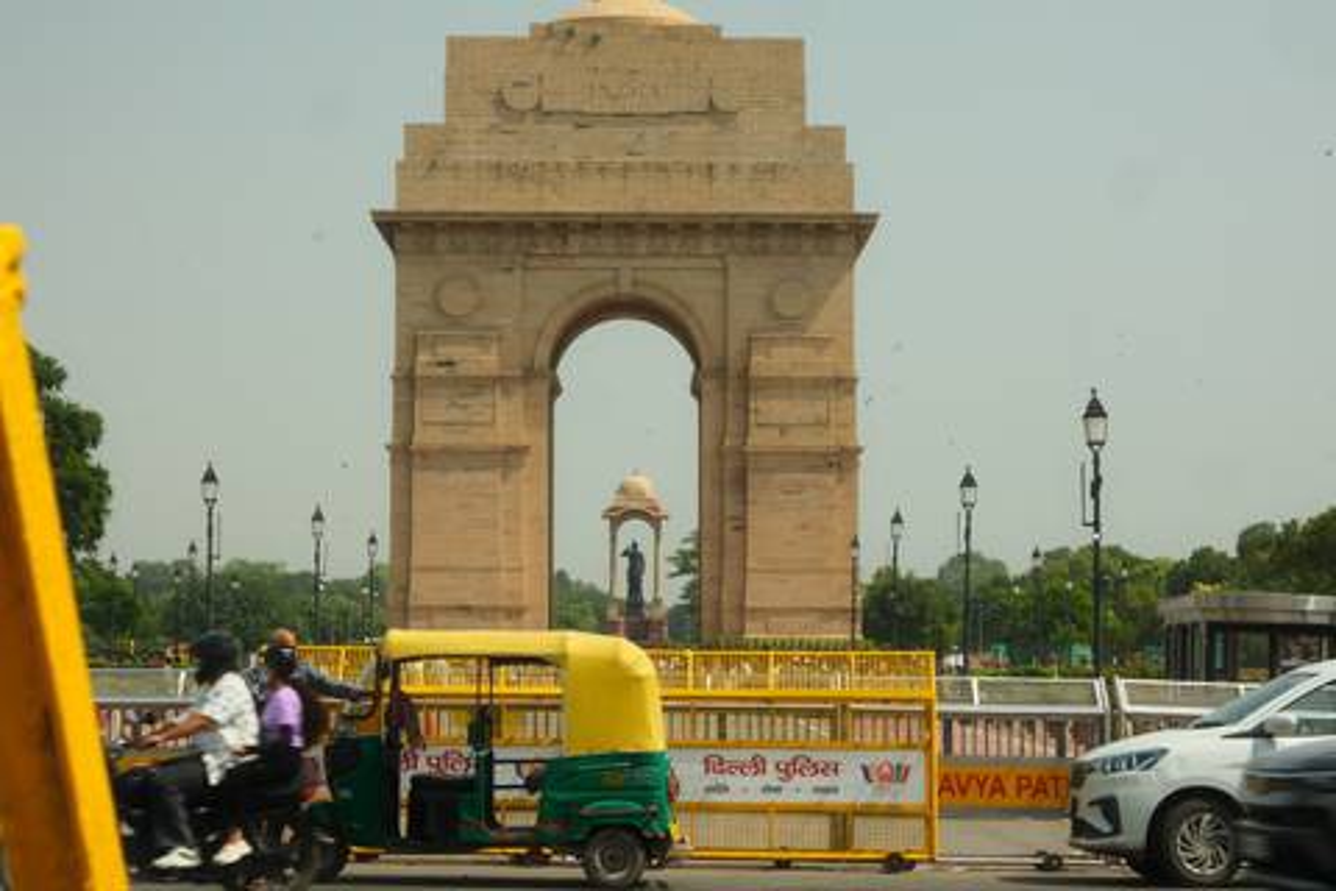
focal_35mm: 83
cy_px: 446
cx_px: 668
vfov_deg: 16.5
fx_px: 3080
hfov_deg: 24.5
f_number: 22
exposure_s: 1/60
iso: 800
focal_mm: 55
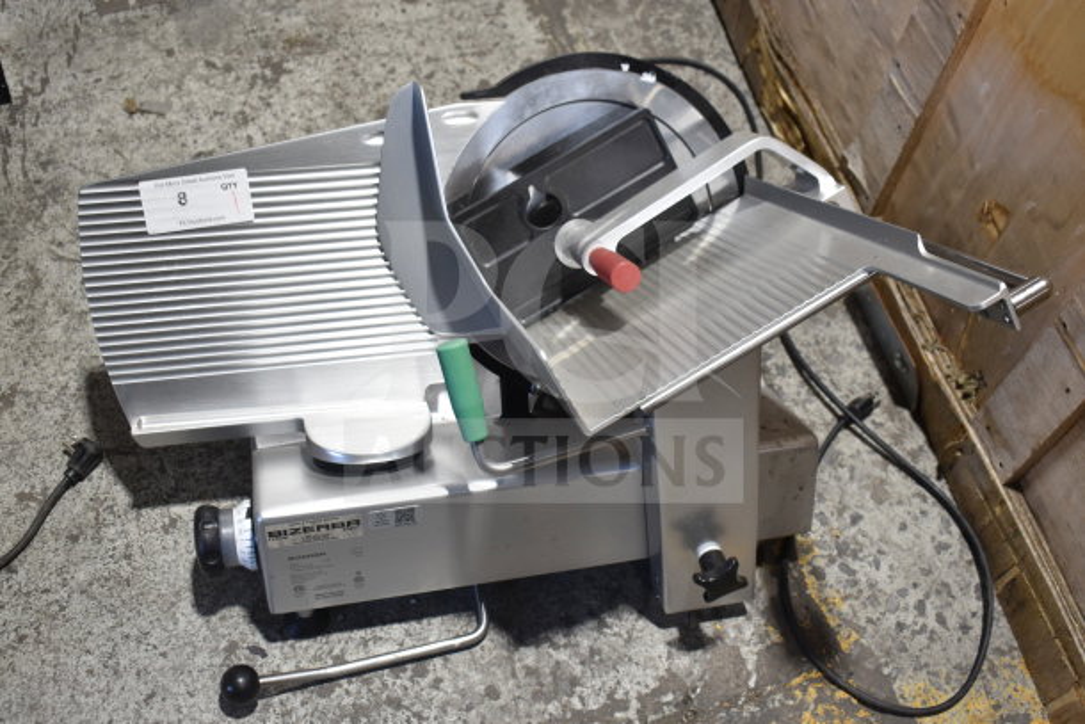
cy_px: 362
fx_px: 1221
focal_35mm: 40
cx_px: 542
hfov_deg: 47.9
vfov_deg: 33.0
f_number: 4
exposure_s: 1/40
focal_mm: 27
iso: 320
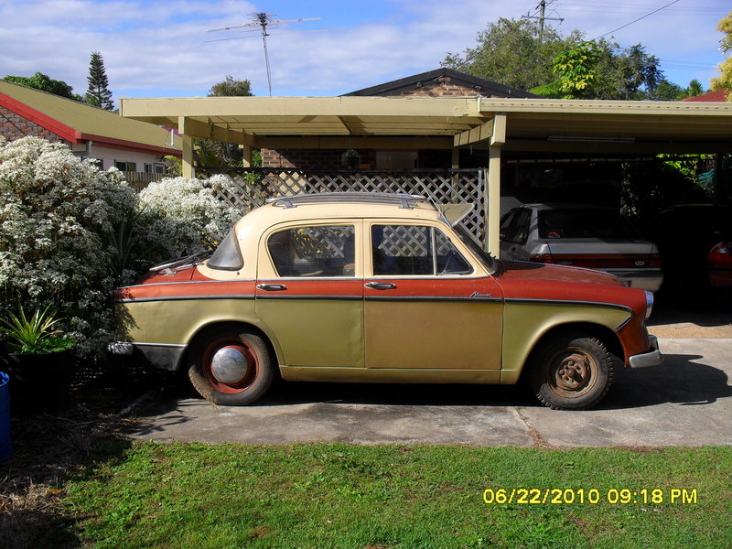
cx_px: 366
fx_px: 740
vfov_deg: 40.7
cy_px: 274
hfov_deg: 52.6
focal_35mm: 35
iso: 100
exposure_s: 1/250
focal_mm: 6.3
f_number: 8.4
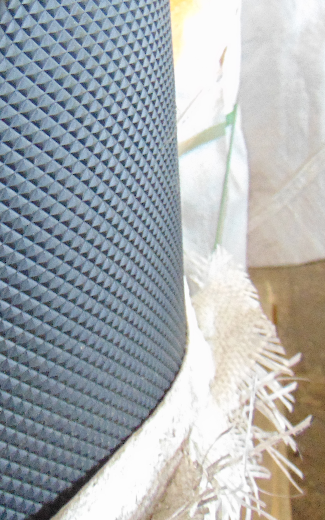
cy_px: 175
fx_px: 694
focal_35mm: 49
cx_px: 8
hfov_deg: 25.2
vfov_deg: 40.6
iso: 320
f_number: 3
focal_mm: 4.5
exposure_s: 1/30
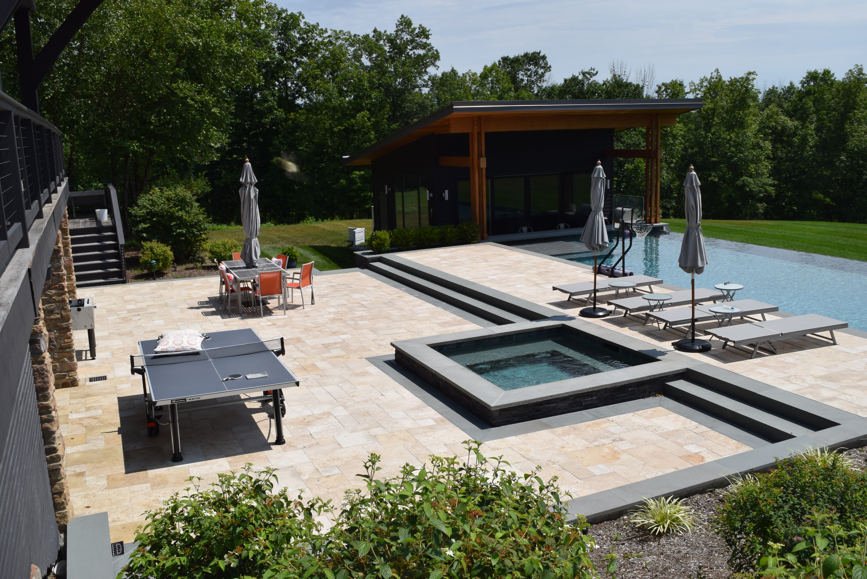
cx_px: 434
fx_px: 795
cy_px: 290
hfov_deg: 57.2
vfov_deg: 40.0
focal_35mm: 33
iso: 100
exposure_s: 1/200
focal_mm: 22
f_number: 13
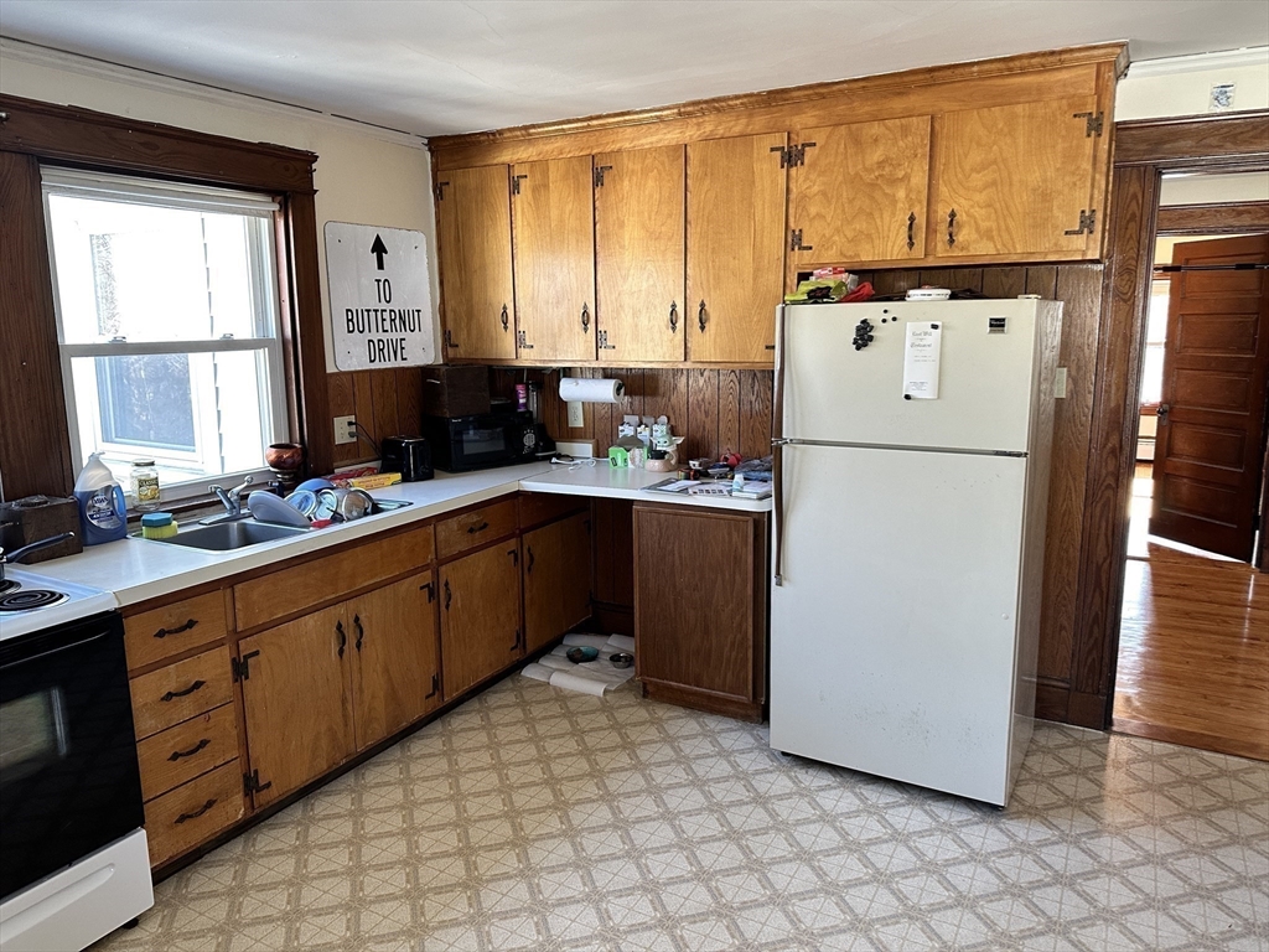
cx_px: 634
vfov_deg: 56.8
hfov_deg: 71.6
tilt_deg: -10.8
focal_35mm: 24
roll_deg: +0.9
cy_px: 476
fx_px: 880
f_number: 1.78
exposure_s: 1/121
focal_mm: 6.86
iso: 250
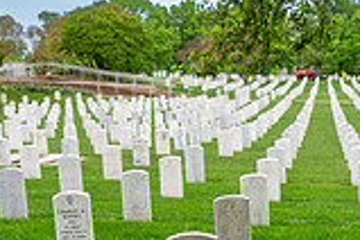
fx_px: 1020
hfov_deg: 19.9
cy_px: 389
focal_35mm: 102
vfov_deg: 12.6
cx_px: 269
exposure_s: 1/100
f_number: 6.3
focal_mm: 28
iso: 320
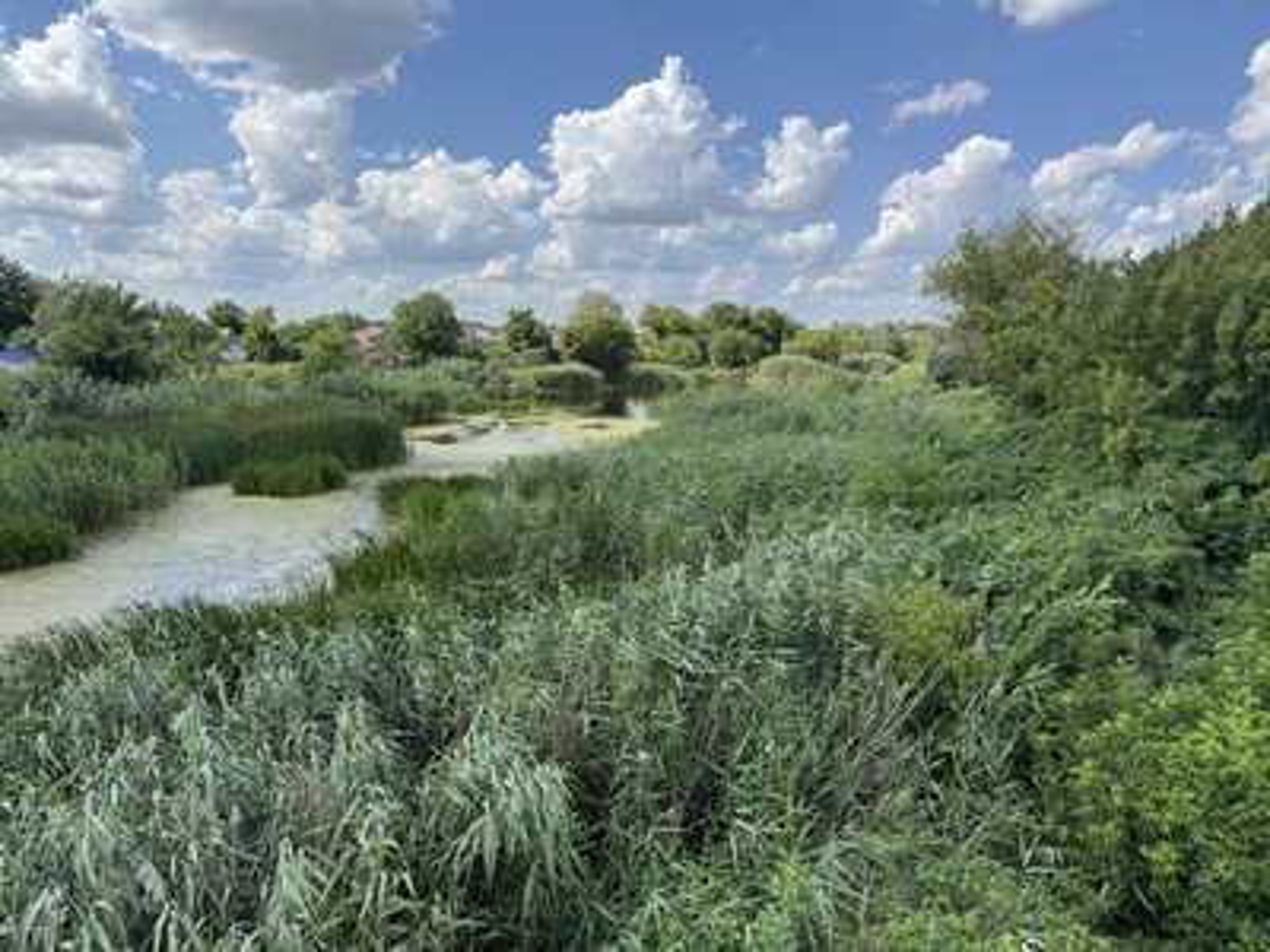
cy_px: 476
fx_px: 881
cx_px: 635
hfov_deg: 71.6
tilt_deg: -8.9
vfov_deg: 56.8
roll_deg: -0.8
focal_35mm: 24
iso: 80
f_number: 1.78
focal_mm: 6.76
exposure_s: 1/3597
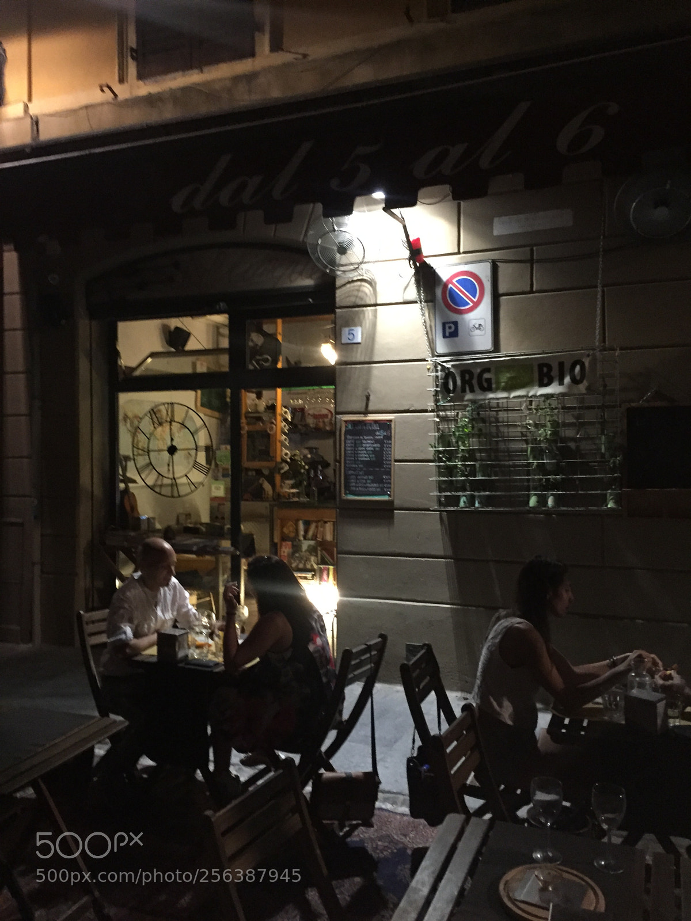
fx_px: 772
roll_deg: +0.3
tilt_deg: -1.2
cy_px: 460
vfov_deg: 61.7
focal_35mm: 29
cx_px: 346
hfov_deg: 48.2
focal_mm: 4.15
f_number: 2.2
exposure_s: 1/17
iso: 320
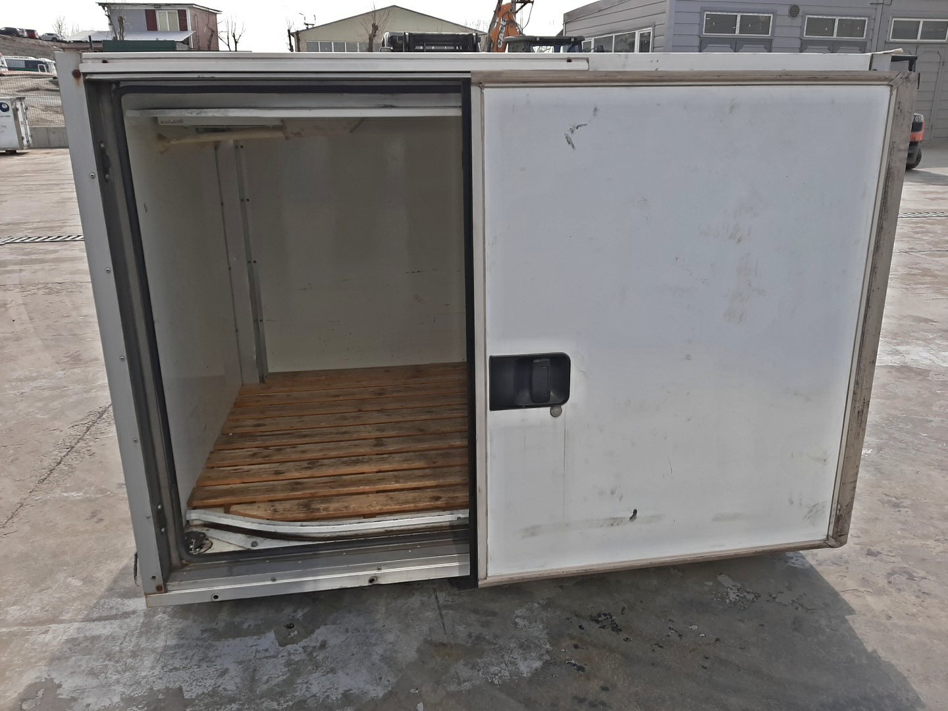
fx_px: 712
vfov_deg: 53.1
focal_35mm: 26
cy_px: 356
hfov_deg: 67.3
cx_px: 474
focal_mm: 3.93
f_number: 1.7
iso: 40
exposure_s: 1/1692
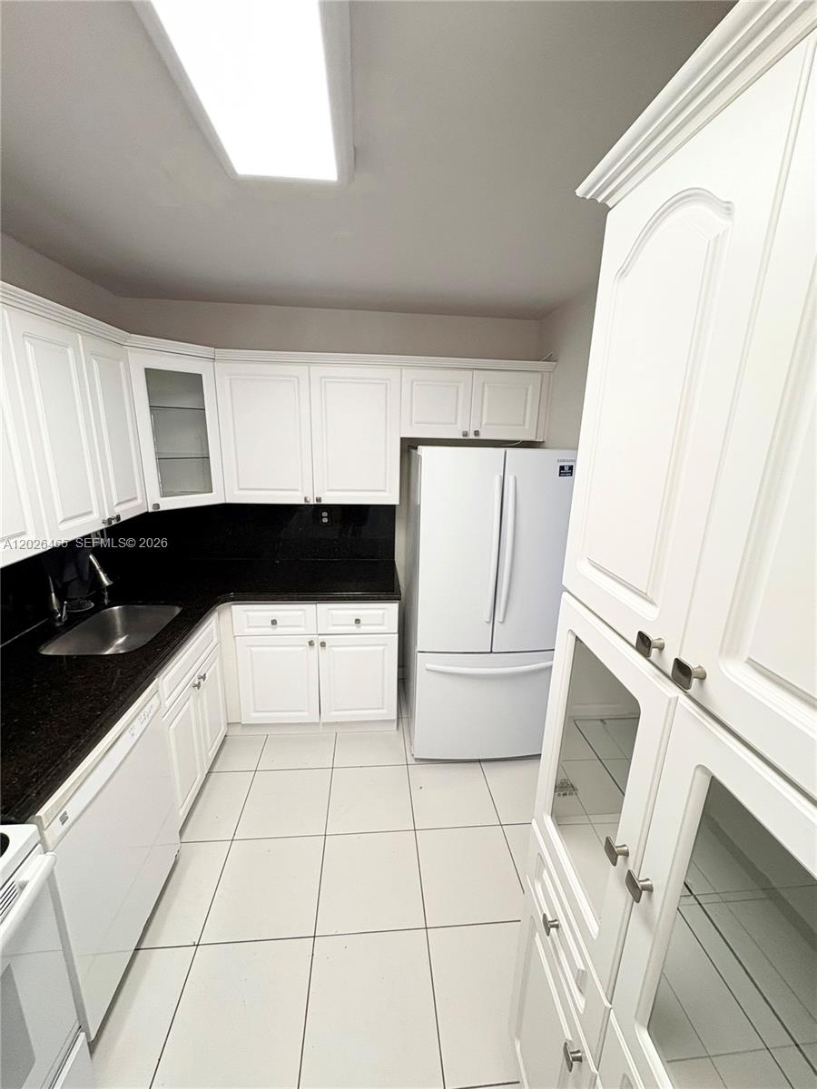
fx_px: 441
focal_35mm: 14
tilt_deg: -14.4
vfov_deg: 102.1
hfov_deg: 85.7
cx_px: 408
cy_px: 544
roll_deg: -2.4
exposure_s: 1/120
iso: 160
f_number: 2.2
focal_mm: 2.22
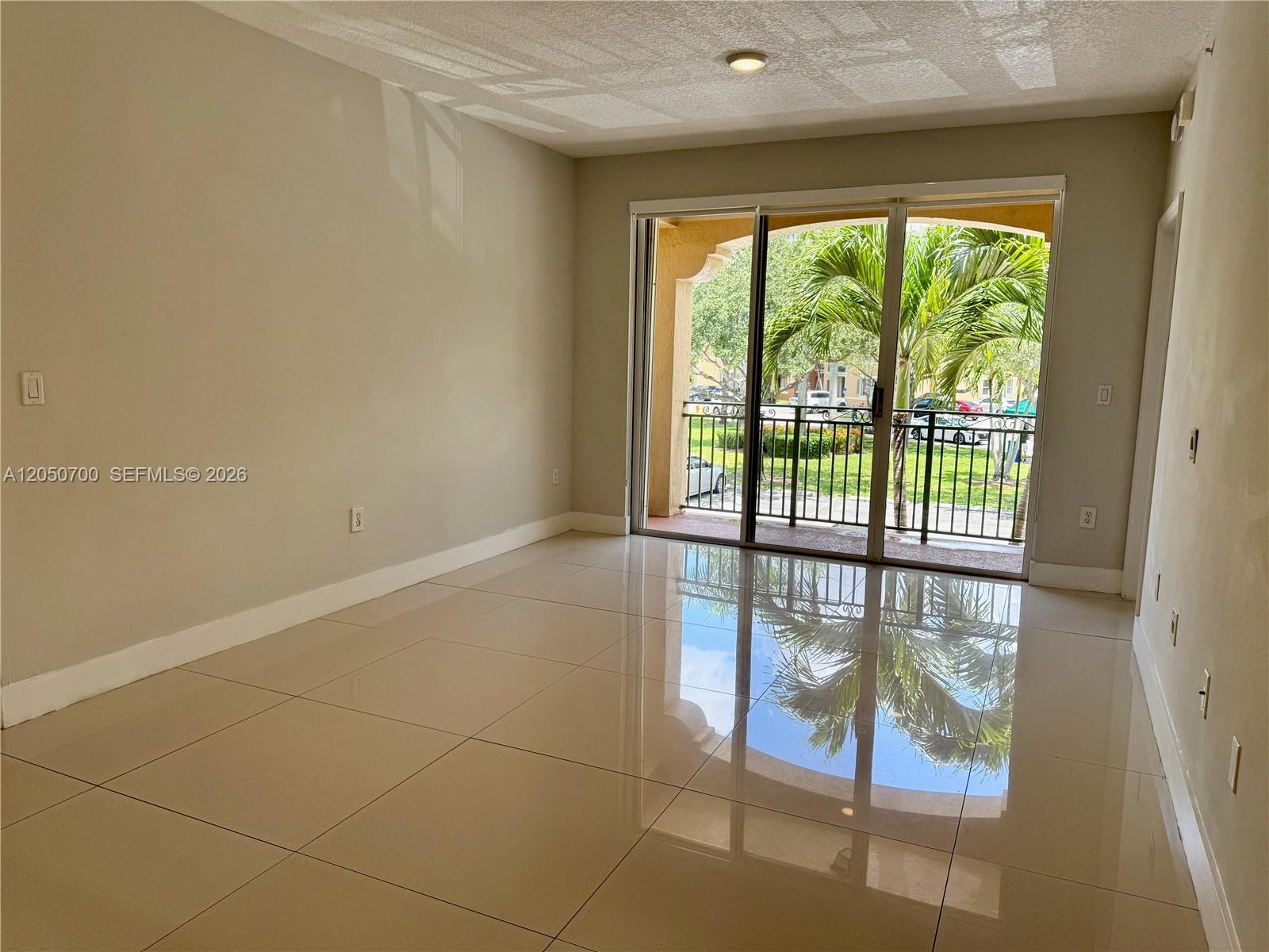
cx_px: 634
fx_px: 880
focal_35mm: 24
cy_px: 476
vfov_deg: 56.8
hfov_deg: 71.6
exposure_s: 1/412
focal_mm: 6.76
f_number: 1.78
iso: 80
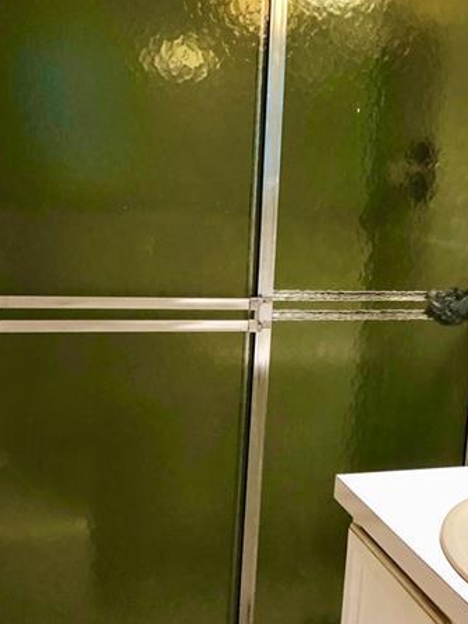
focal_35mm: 48
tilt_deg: -10.7
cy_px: 336
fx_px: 865
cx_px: 337
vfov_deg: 39.6
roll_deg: -4.7
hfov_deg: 29.9
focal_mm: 3.99
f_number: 1.8
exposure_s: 1/15
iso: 80
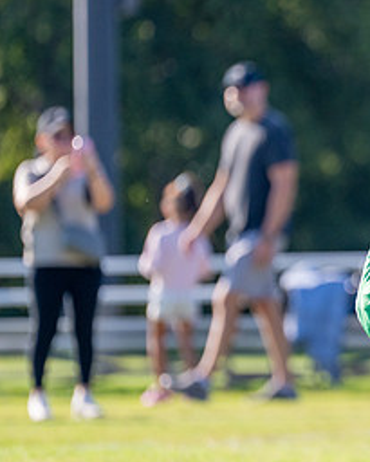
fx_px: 7374
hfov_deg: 2.9
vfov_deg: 3.6
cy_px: 250
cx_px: 502
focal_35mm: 539
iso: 250
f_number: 2.8
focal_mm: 185
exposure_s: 1/2500
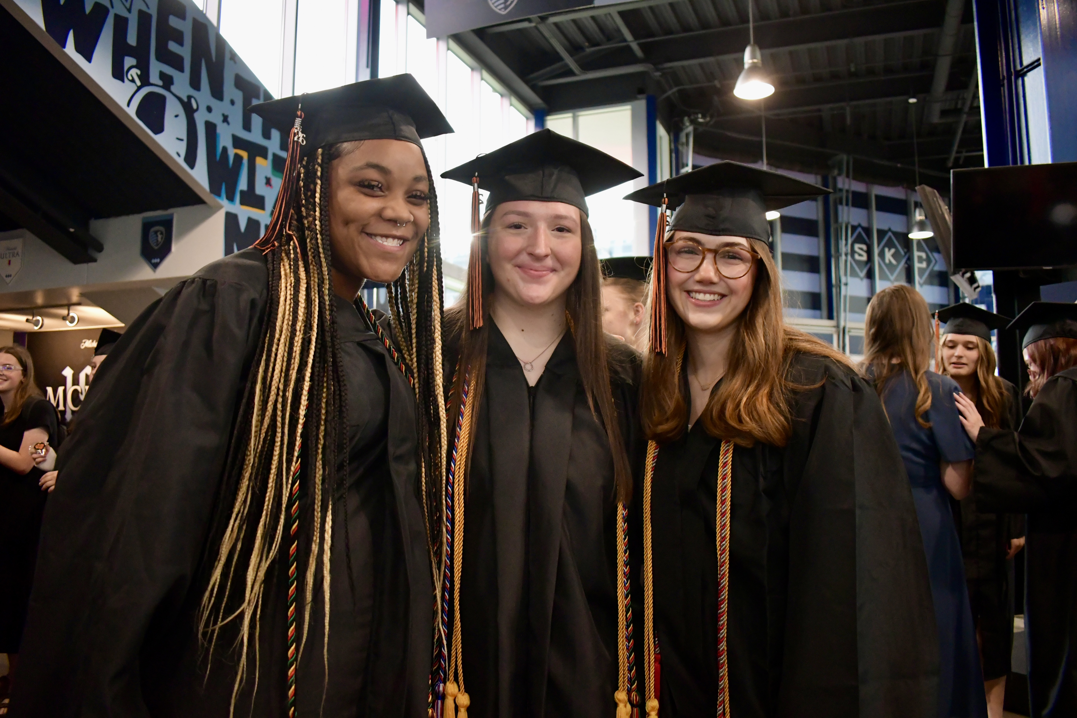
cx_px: 538
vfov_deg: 47.9
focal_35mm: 27
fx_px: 808
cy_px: 359
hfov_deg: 67.4
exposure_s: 1/100
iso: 3200
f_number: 3.5
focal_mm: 18
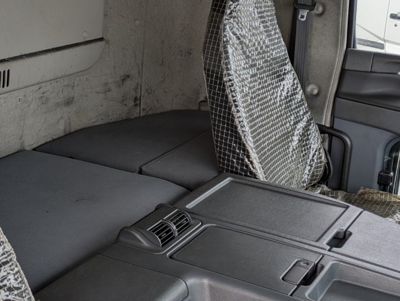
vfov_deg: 26.1
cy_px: 181
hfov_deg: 34.3
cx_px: 196
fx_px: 648
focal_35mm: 56
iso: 45
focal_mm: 5.43
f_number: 1.89
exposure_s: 1/329
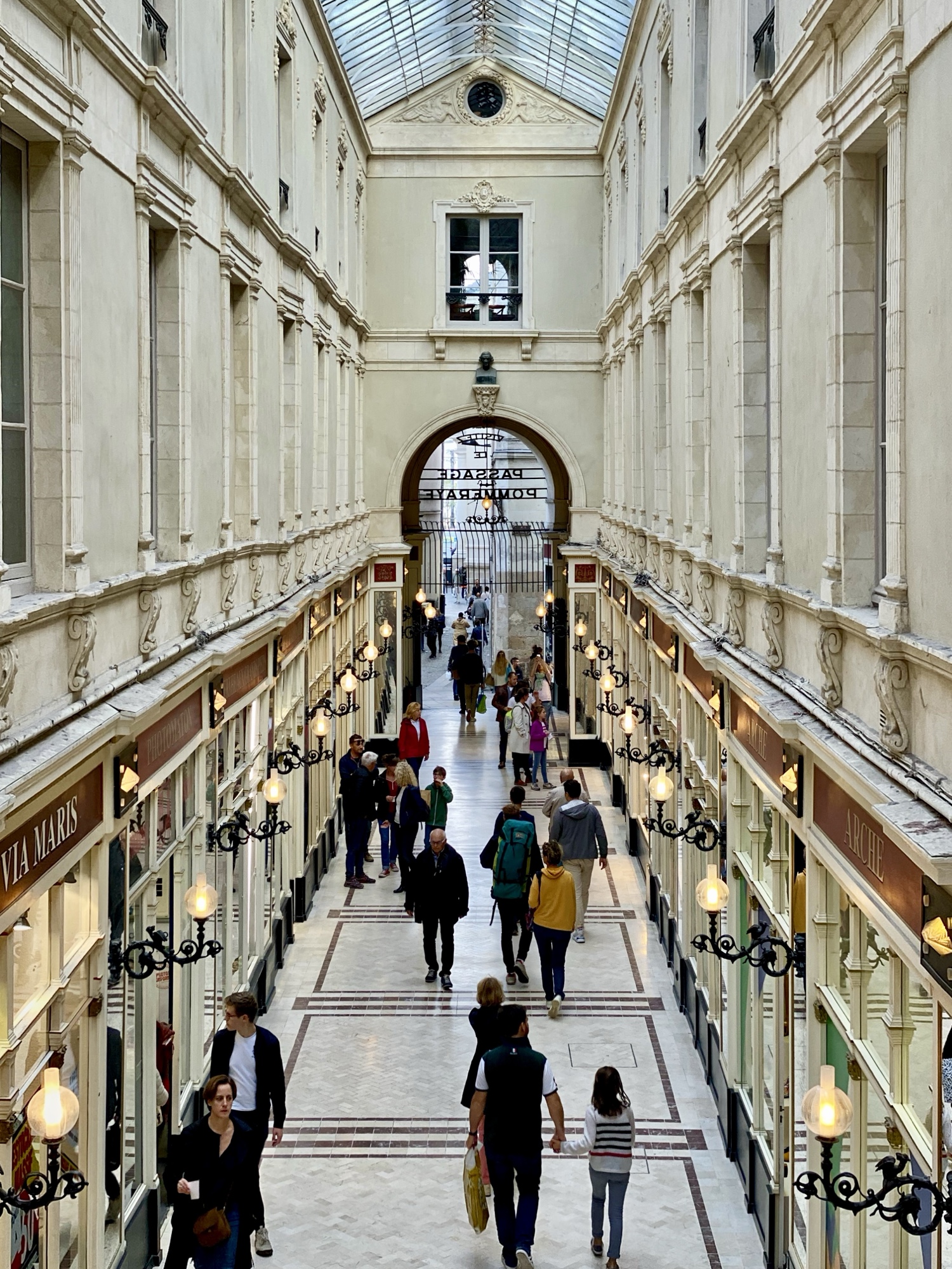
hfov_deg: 28.0
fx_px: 1907
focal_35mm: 52
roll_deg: +0.1
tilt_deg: -3.5
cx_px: 476
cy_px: 634
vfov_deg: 36.8
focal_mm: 6
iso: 50
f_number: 2
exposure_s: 1/100
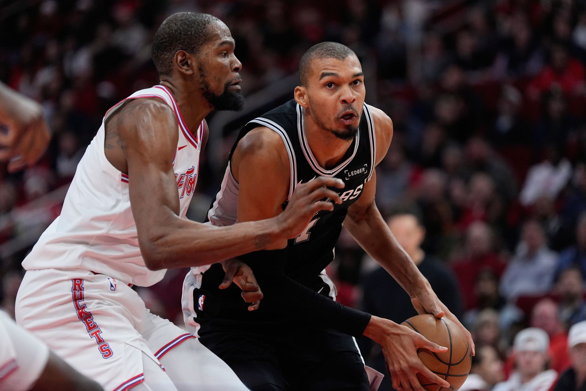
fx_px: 3206
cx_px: 293
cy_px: 196
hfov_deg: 10.4
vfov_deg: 7.0
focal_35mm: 197
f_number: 2.8
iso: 3200
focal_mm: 197
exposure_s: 1/2500
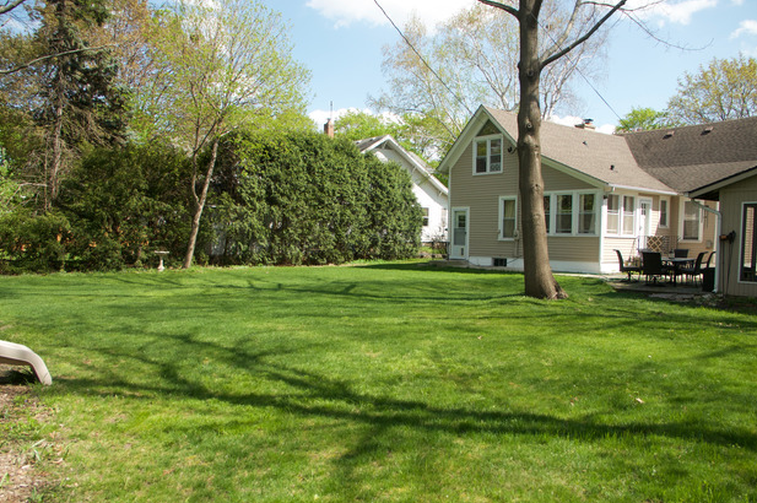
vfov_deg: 46.3
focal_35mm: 28
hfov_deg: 65.5
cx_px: 383
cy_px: 259
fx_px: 588
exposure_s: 1/640
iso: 320
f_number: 6.3
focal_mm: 18
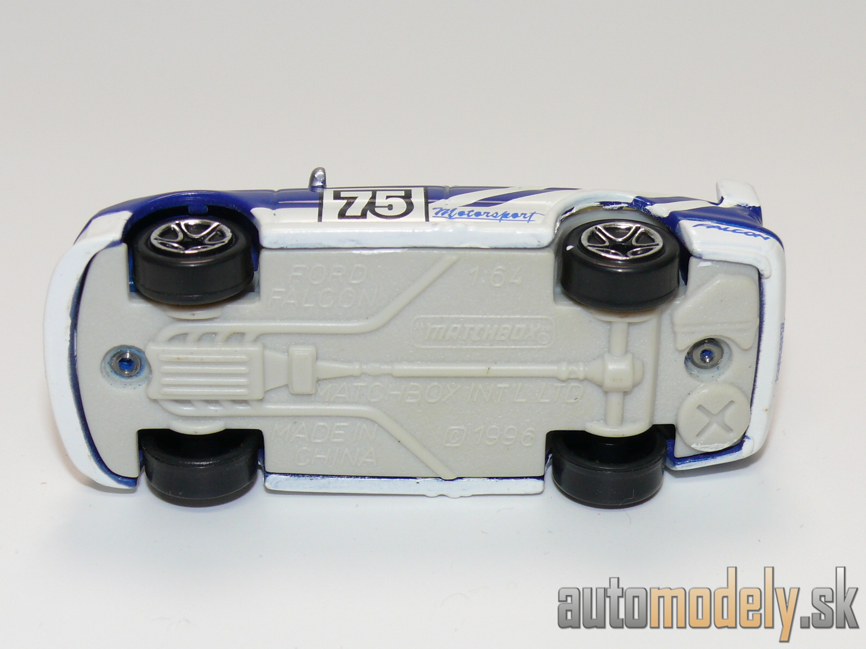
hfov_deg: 21.8
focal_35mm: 90
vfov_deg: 16.4
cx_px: 433
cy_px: 324
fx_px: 2252
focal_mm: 12.6
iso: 100
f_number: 4
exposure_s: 1/30
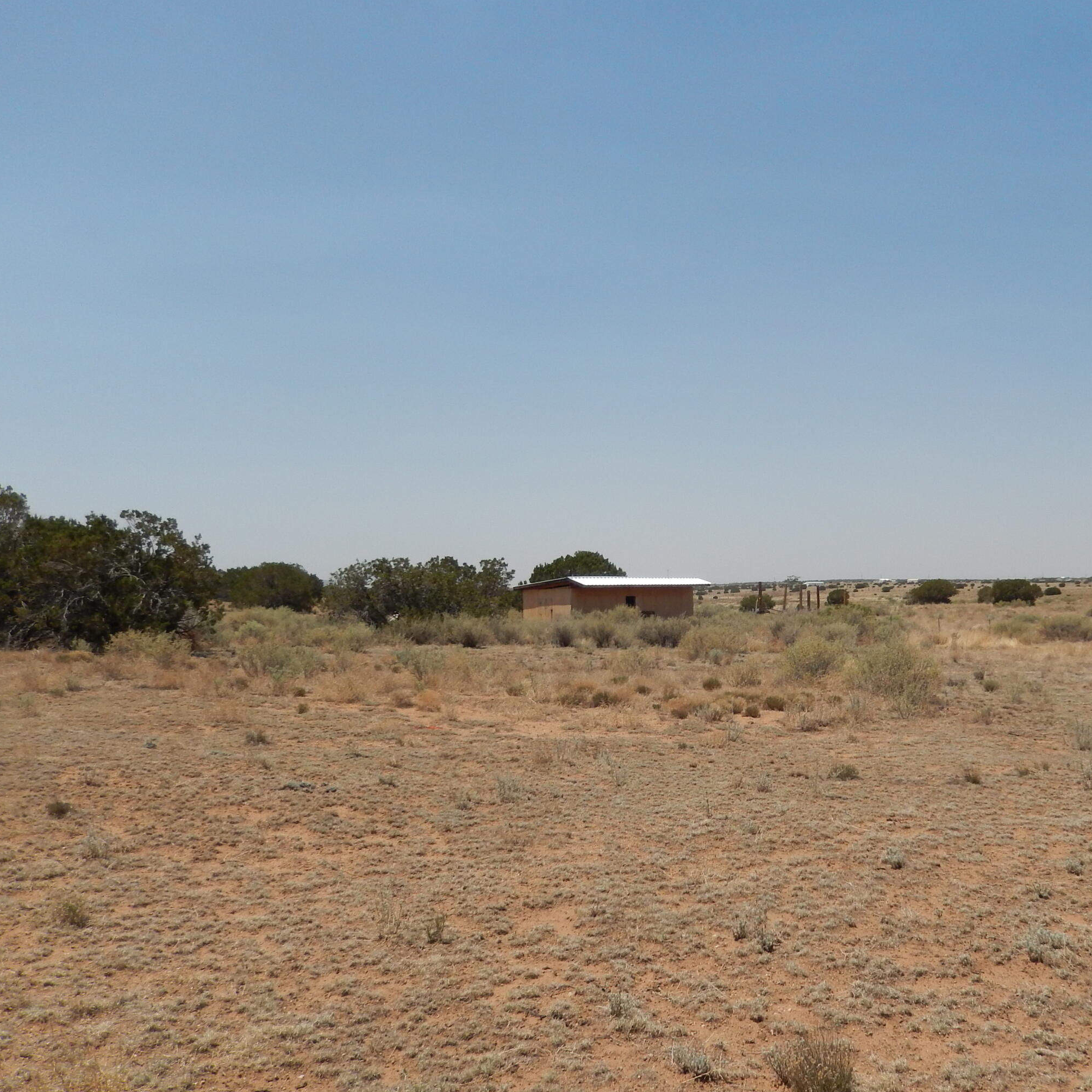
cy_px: 583
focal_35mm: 33
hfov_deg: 49.0
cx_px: 713
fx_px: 1178
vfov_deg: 49.7
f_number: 6.8
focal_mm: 4.5
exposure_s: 1/640
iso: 125
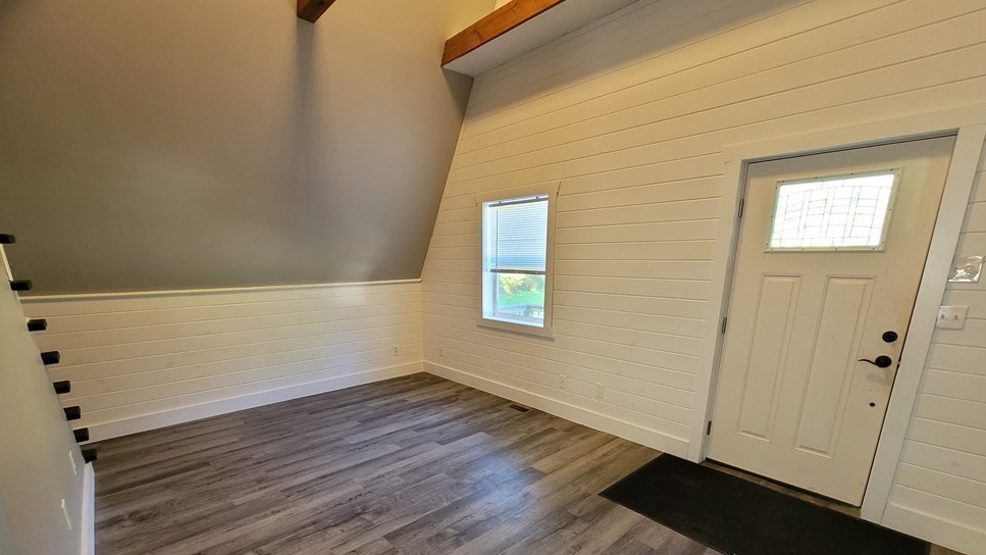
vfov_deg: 68.2
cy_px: 379
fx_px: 392
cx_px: 491
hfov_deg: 103.0
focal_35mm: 15
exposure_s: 1/40
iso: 400
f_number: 2.2
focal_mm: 2.2
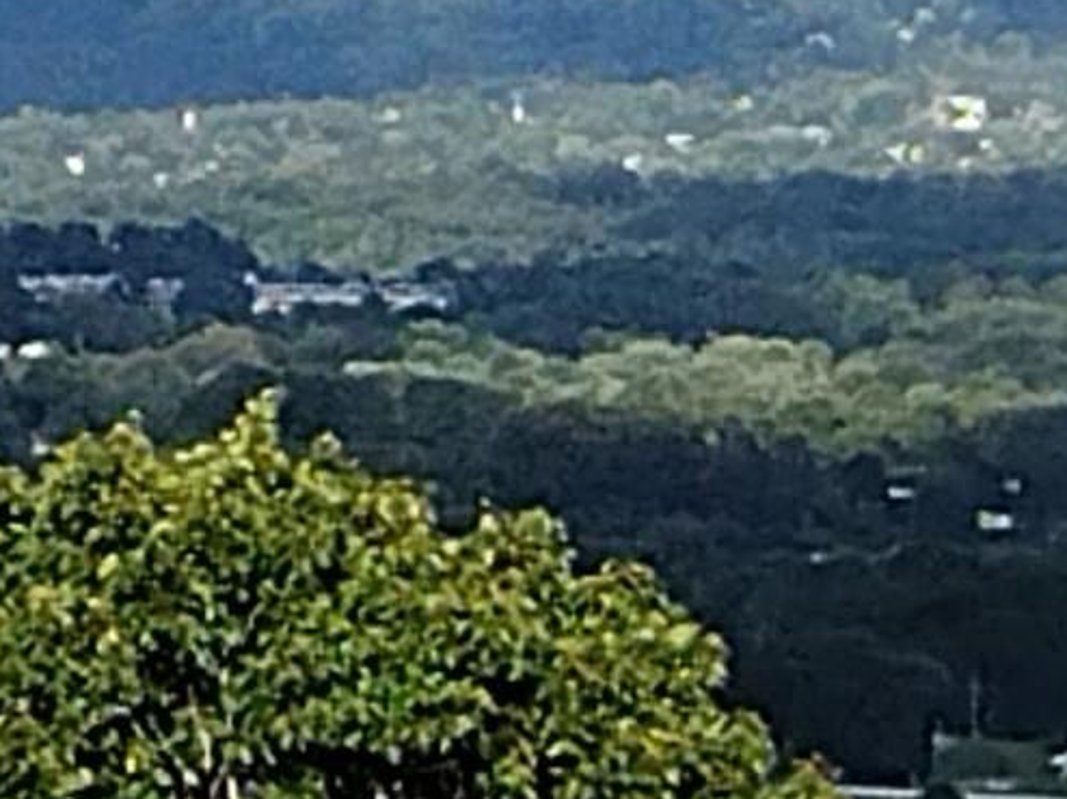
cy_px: 48
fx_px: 3451
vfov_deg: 13.1
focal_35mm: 112
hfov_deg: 15.1
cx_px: -883
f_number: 1.7
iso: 100
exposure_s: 1/1672
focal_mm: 4.71
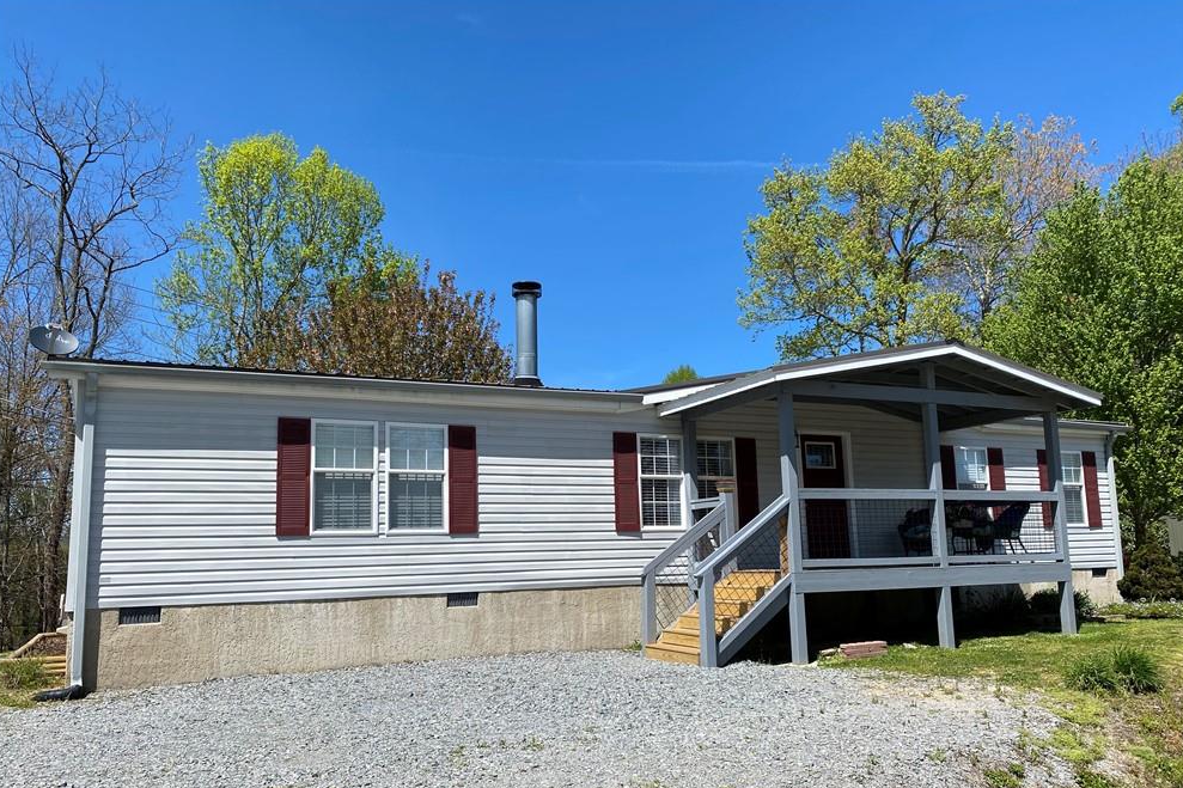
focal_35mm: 28
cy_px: 450
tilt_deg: +8.8
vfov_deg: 46.3
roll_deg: +1.3
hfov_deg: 65.5
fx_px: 920
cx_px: 602
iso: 32
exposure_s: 1/2967
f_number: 1.8
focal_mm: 4.25
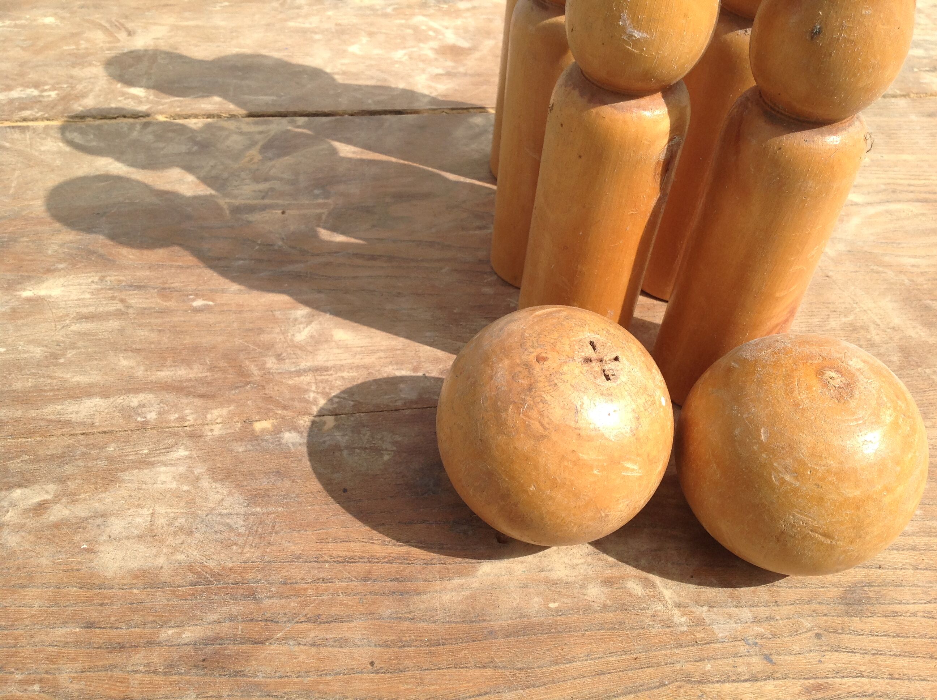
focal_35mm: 35
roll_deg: -3.1
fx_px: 946
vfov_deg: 40.6
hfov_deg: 52.7
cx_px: 468
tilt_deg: -44.4
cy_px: 350
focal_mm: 4.28
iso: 50
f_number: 2.4
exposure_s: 1/1779
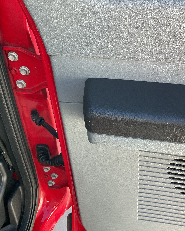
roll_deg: -2.2
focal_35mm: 38
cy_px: 115
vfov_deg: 47.9
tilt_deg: -35.8
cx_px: 143
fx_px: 260
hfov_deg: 38.0
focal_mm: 3
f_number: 1.8
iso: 32
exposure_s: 1/120
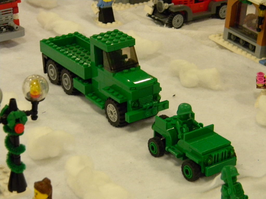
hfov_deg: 23.6
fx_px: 638
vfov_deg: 17.8
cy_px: 100
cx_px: 133
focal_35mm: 83
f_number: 4.5
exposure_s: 1/33.5
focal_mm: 15.1
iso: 400
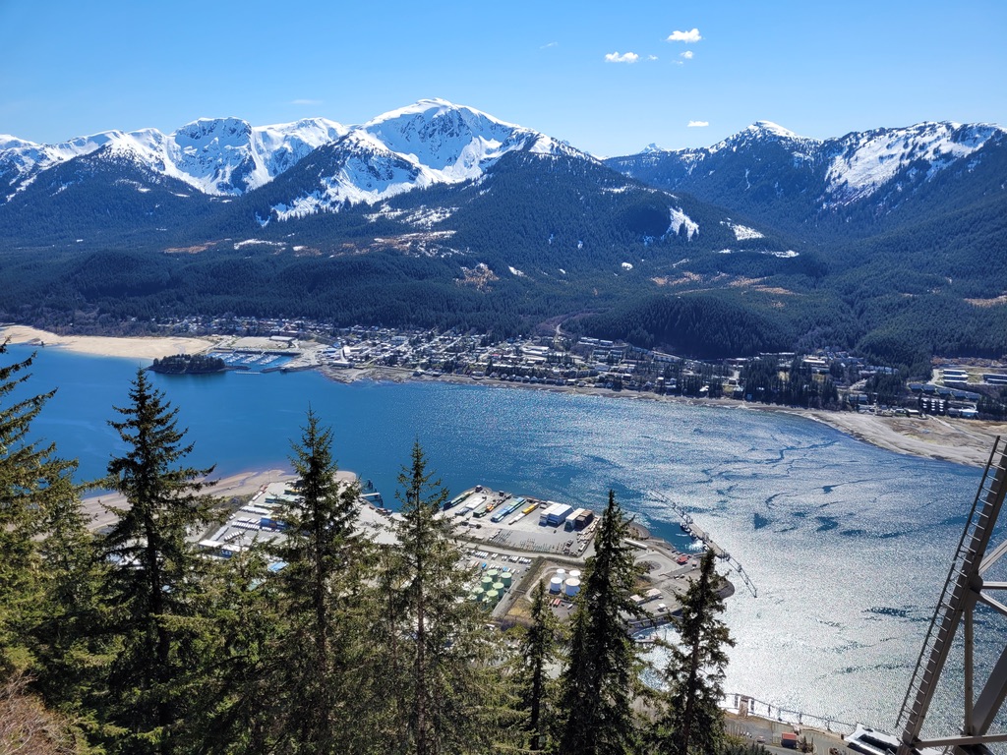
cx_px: 504
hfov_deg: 67.3
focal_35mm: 26
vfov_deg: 53.1
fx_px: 756
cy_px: 378
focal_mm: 5.4
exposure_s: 1/2430
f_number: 1.8
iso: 40
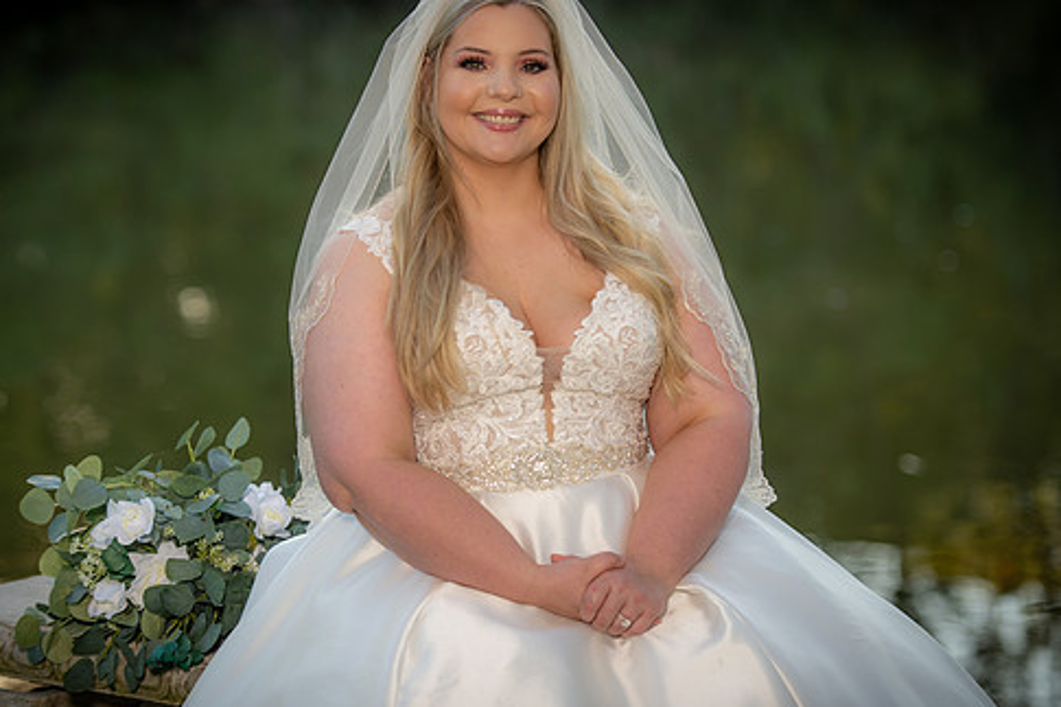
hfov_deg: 15.3
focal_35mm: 134
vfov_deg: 10.2
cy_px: 346
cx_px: 488
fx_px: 3948
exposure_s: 1/200
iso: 80
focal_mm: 112
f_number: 2.8
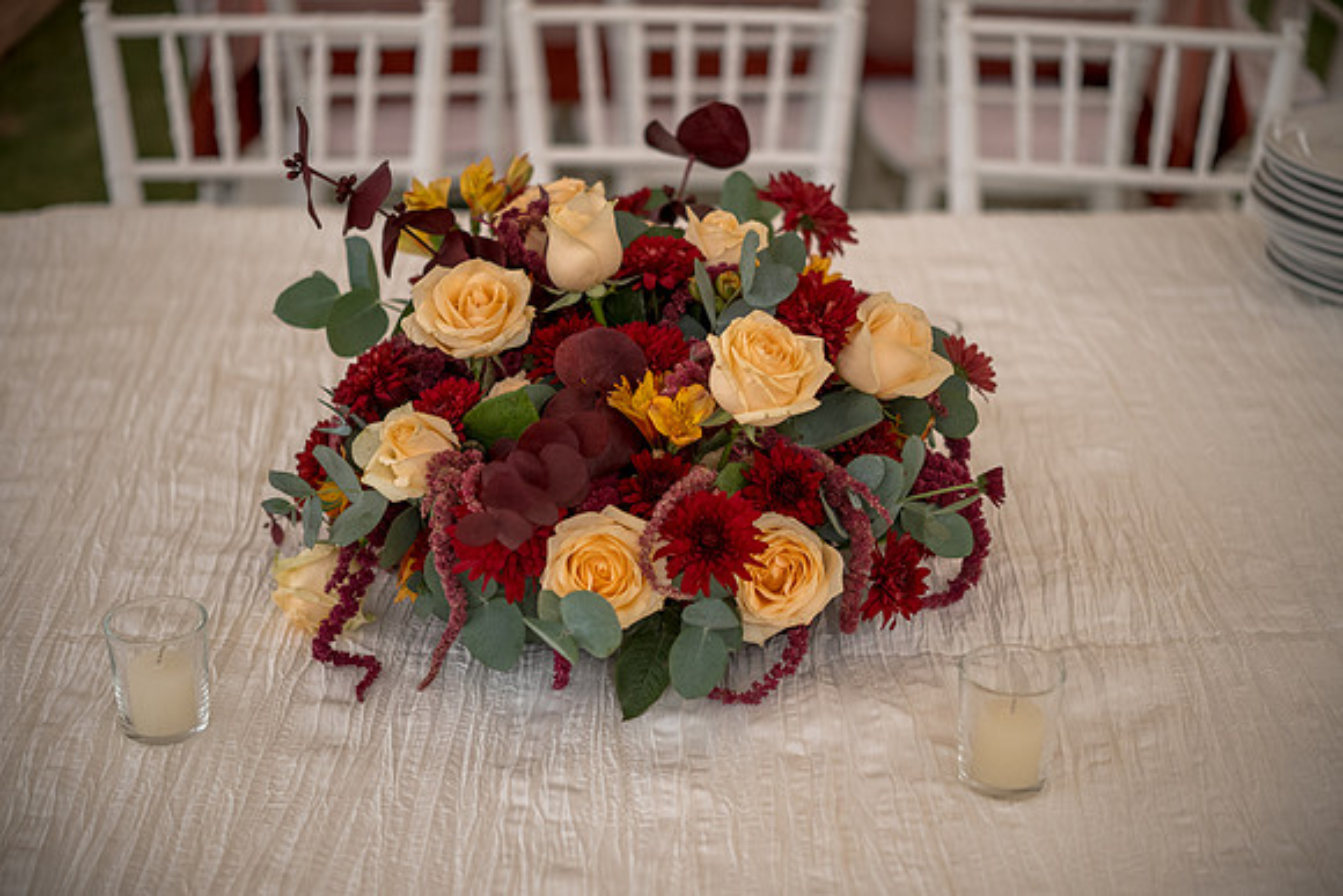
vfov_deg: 22.6
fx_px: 2239
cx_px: 672
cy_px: 448
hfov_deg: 33.4
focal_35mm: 60
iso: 100
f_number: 3.2
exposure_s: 1/200
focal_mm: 60
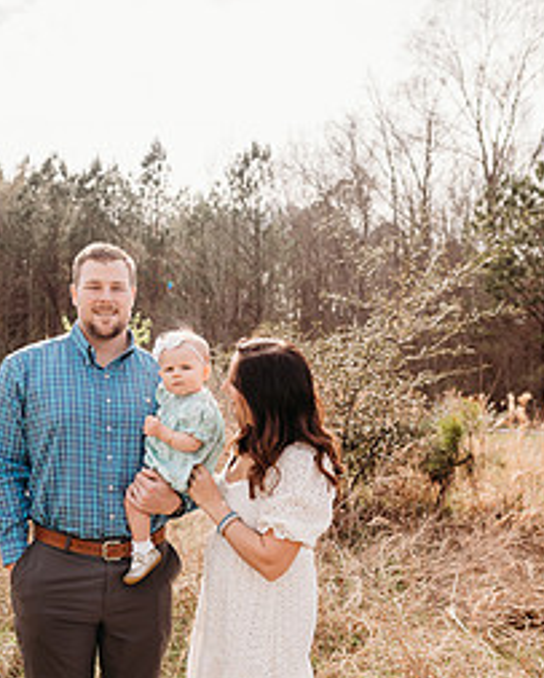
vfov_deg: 45.5
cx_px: 169
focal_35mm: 40
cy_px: 402
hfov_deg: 36.9
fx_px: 804
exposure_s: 1/800
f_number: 3.5
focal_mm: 24
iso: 100
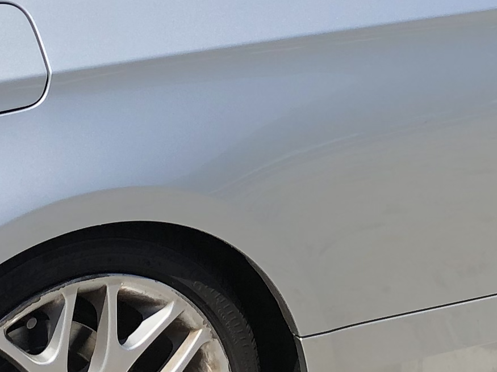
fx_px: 1852
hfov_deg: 15.3
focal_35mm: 129
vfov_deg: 11.3
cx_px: 190
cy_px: -28
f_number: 1.8
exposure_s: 1/2024
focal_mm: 3.99
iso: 20
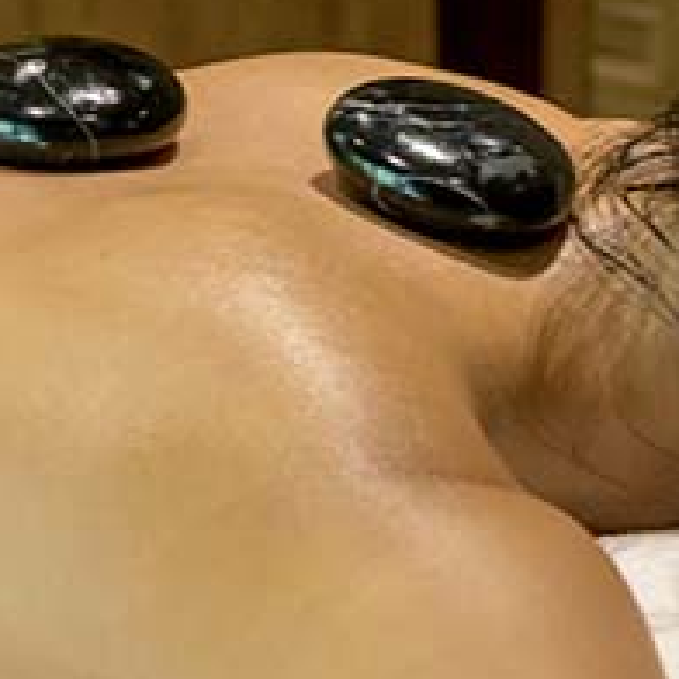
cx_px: 211
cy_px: 364
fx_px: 3329
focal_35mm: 150
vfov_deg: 11.6
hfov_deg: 11.6
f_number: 4.5
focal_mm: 36
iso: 3200
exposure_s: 1/200
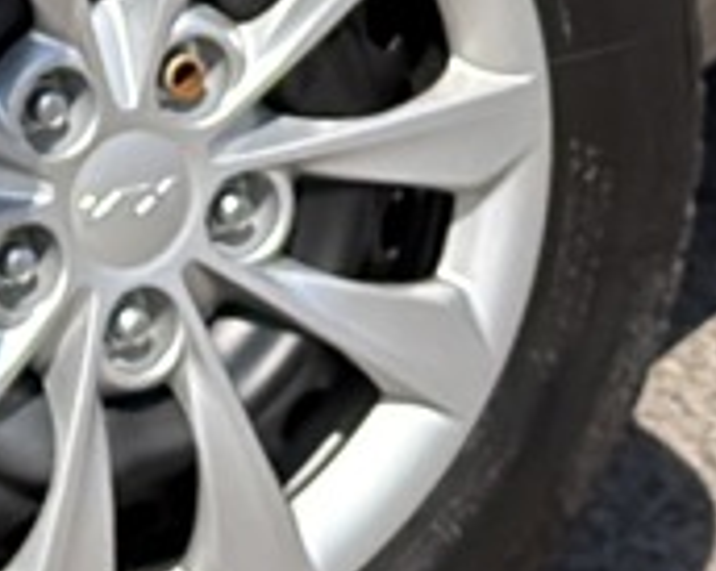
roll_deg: -0.2
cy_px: -1196
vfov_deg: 4.3
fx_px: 7277
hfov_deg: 5.5
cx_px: -762
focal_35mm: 344
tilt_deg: -7.5
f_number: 1.78
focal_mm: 6.76
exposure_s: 1/5882
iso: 100
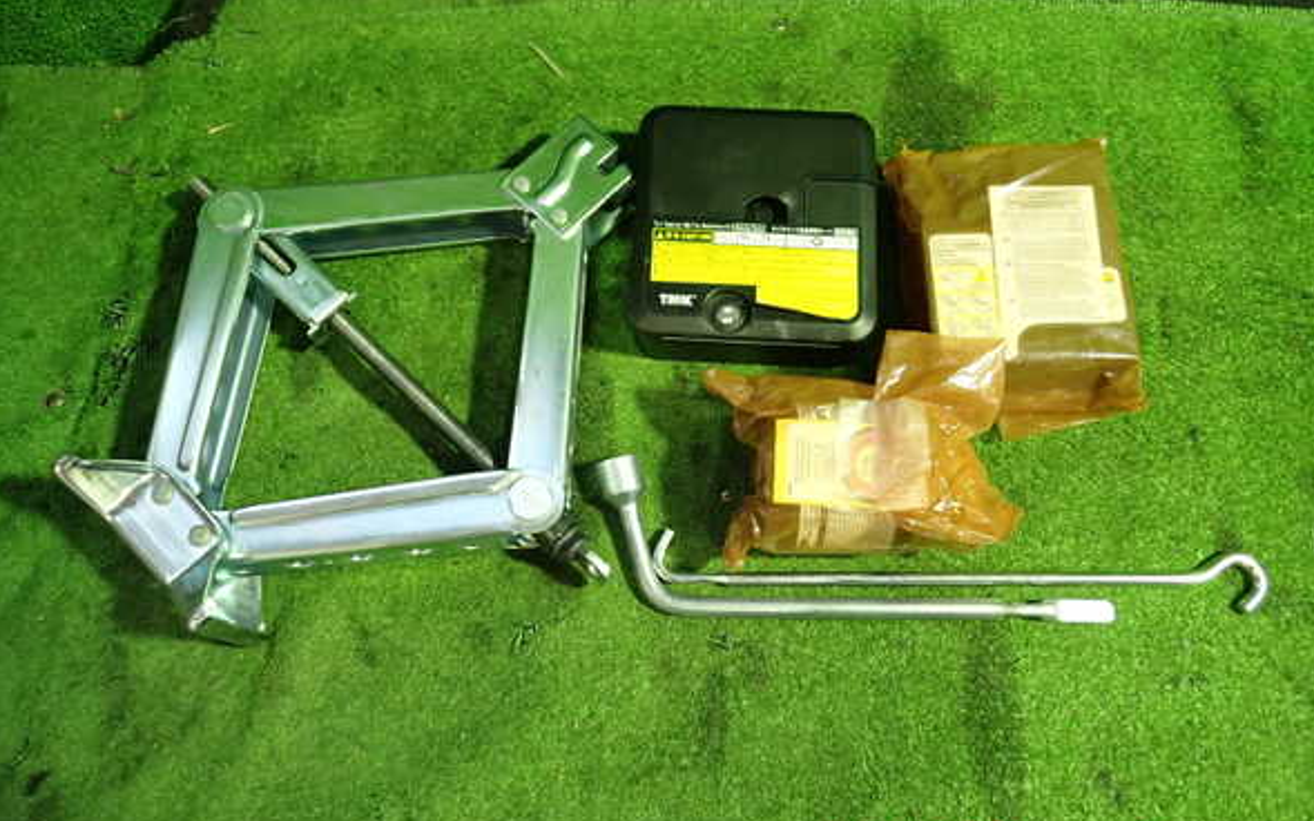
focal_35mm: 27
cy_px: 373
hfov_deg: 68.4
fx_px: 967
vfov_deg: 46.0
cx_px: 663
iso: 250
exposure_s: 1/30
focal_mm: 4.5
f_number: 2
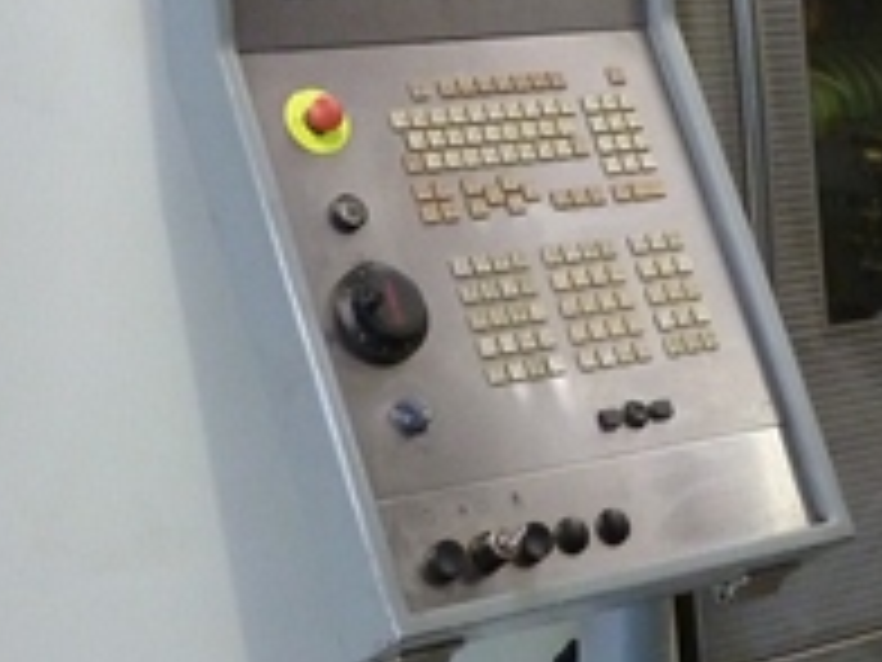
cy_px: 302
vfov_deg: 15.1
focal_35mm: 98
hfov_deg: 19.9
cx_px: 648
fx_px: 2497
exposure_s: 1/60
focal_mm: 4.3
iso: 320
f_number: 3.3
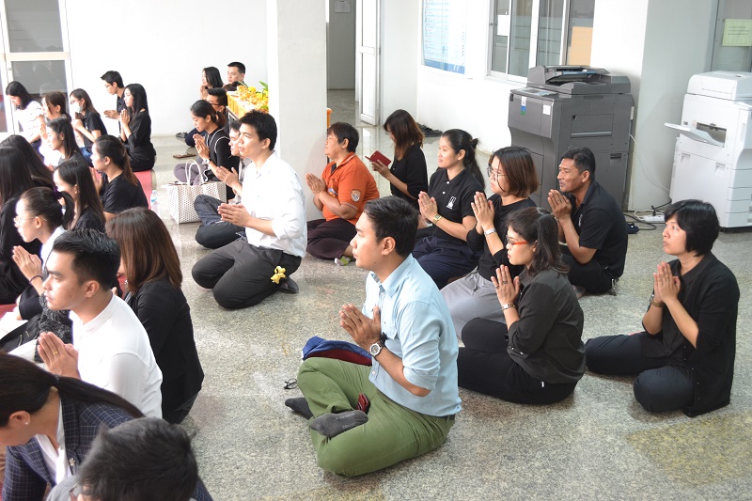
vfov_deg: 36.9
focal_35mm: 36
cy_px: 250
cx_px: 376
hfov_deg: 53.1
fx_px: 752
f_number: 5
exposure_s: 1/10
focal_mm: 24
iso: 800
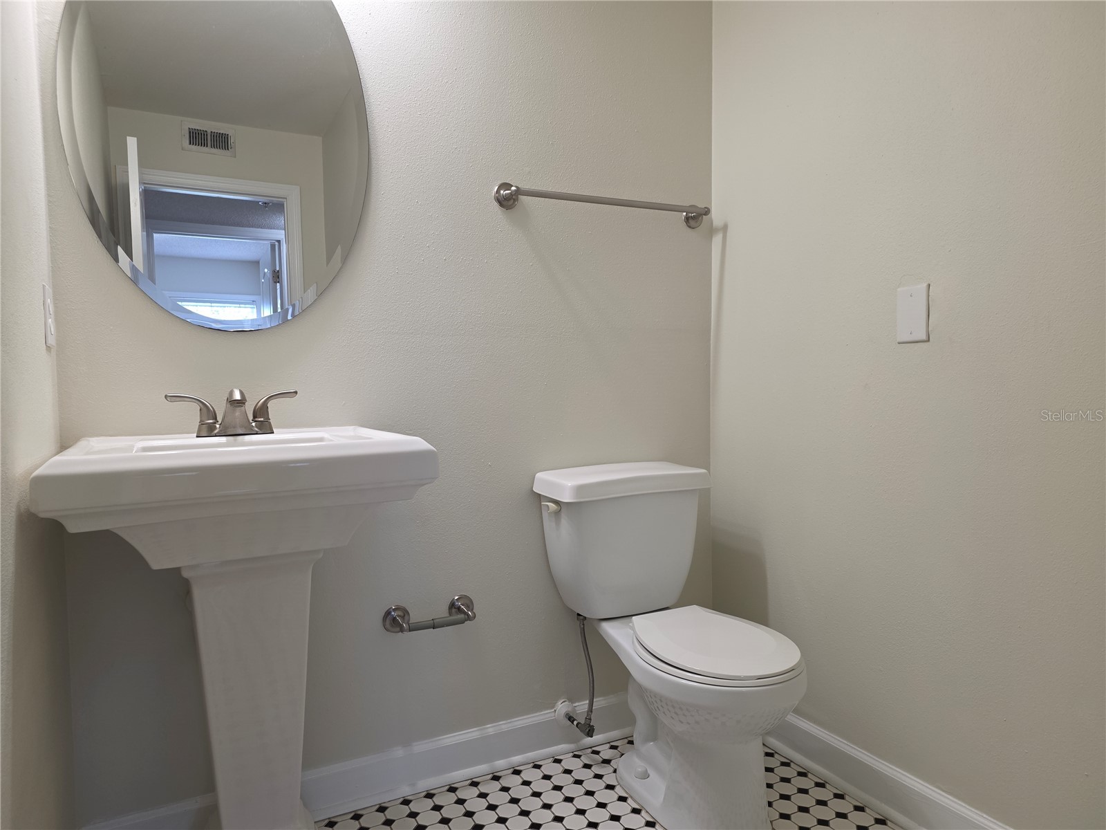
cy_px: 415
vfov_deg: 58.9
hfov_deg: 73.9
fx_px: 735
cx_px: 553
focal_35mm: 23
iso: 160
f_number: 1.7
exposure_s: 1/120
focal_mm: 6.3
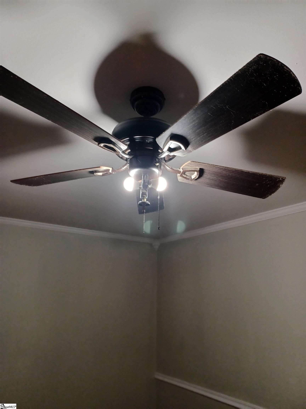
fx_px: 295
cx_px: 153
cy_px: 204
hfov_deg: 54.9
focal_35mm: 25
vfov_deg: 69.4
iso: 400
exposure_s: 1/33
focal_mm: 4.6
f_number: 1.8
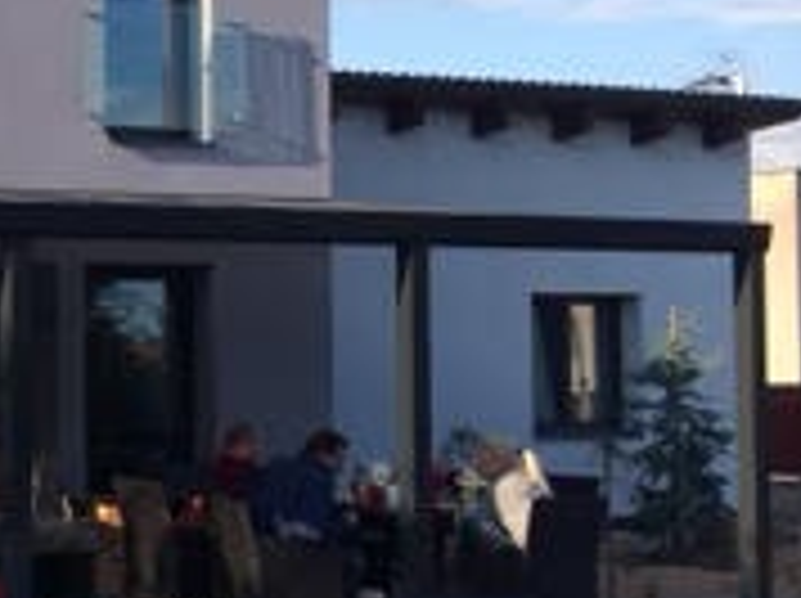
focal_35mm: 81
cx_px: -270
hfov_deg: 21.6
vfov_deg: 18.2
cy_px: 288
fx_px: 1872
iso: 32
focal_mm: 4.12
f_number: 2.2
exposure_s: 1/1080
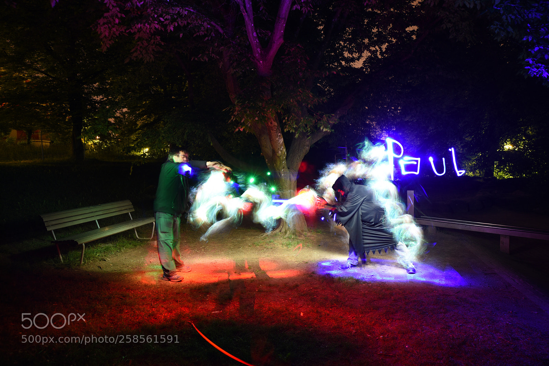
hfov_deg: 73.7
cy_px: 183
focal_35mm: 24
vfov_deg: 53.2
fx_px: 366
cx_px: 274
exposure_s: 174
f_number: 4.5
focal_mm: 24
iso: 100
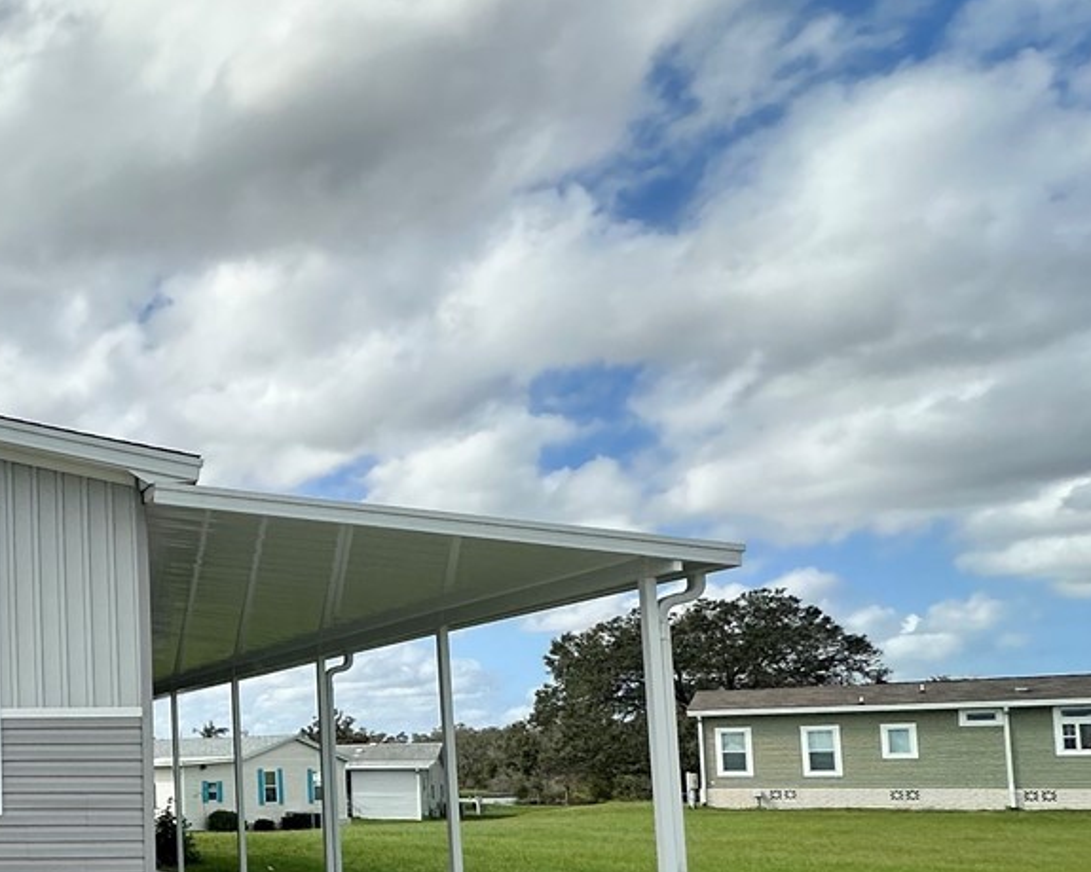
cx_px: -239
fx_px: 1227
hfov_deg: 36.3
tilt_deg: +5.7
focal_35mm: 38
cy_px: 675
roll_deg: -0.1
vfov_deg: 38.0
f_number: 2.2
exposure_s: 1/3125
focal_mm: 2.22
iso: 50
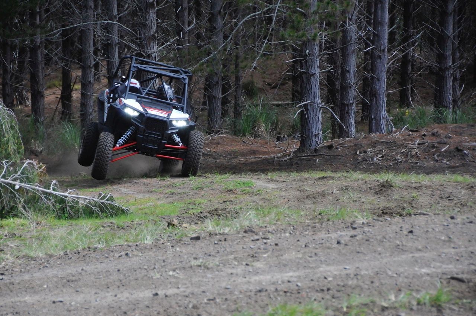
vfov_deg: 8.7
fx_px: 2080
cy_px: 158
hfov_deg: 13.1
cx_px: 238
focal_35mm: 158
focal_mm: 105
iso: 800
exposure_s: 1/2000
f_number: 5.6
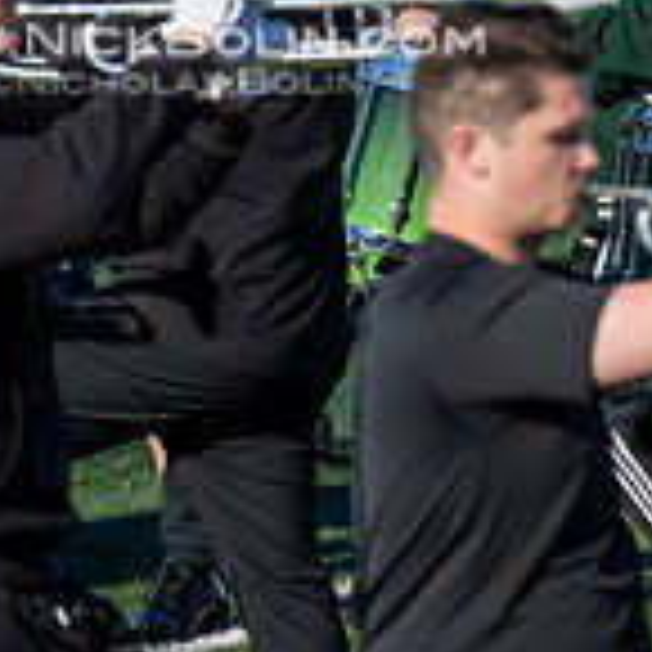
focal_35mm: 682
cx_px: 175
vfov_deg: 2.6
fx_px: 14533
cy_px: -119
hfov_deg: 2.6
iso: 160
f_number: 4
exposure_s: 1/2000
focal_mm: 200
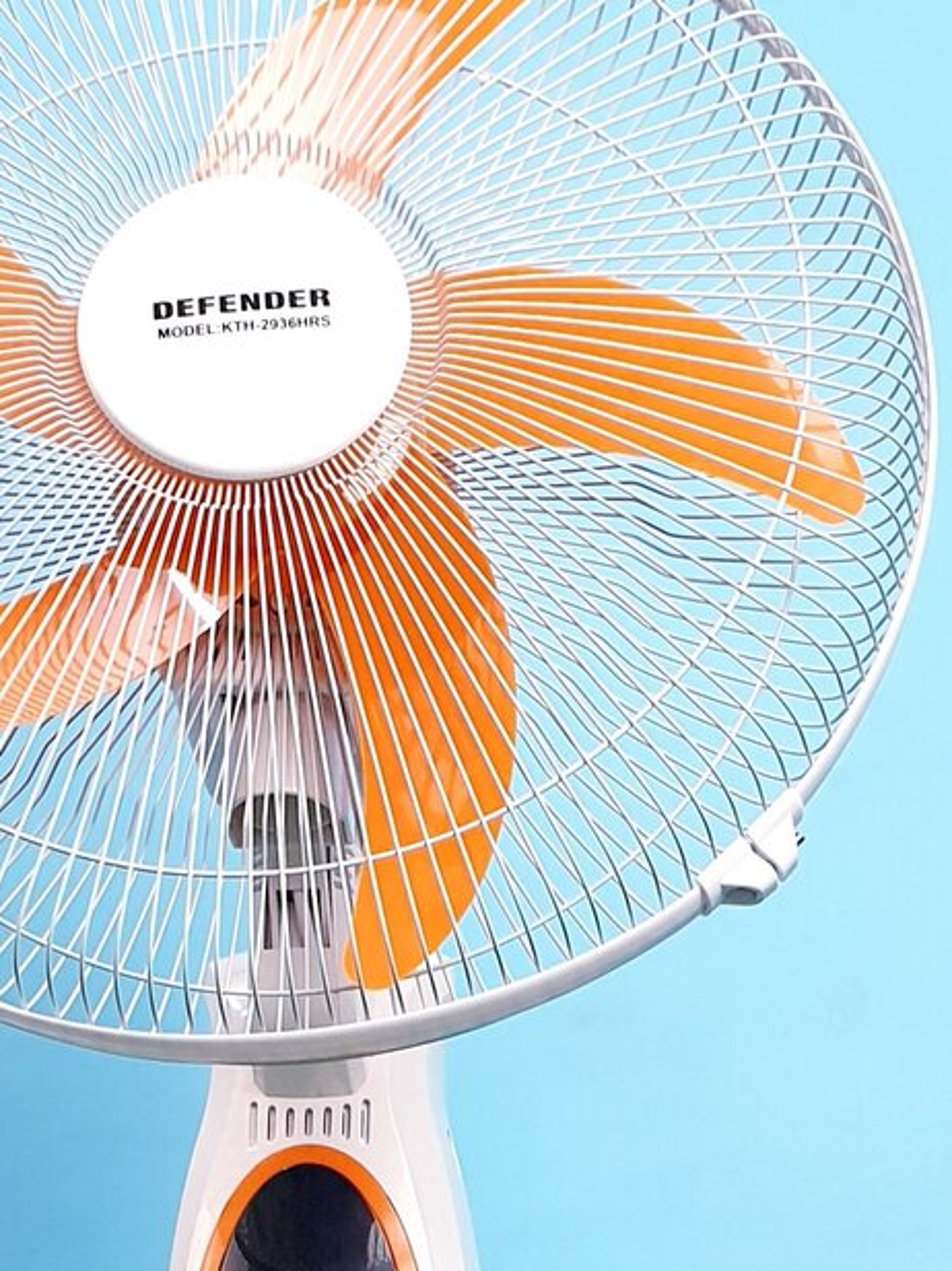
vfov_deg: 20.5
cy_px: 1763
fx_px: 3120
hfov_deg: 17.3
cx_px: 484
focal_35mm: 85
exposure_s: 1/50
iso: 200
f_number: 2.4
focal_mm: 4.3
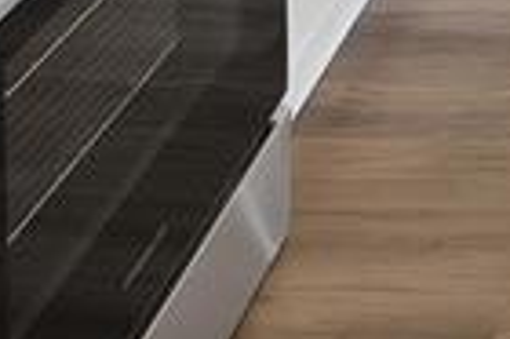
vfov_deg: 10.0
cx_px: 856
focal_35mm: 88
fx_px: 1245
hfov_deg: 19.0
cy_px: -762
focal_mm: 12
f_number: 9
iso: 640
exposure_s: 1/4
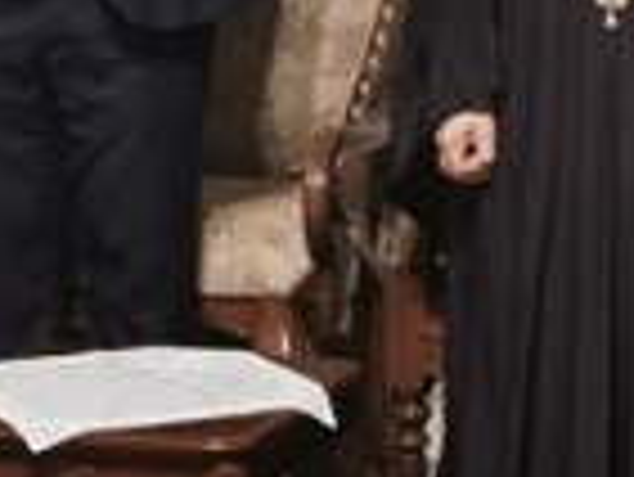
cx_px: 562
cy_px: -176
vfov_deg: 7.8
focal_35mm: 187
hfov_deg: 10.5
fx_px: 3428
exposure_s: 1/60
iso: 200
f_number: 1.6
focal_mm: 5.56
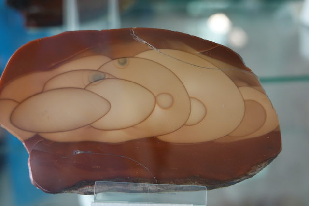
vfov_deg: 20.0
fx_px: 584
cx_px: 154
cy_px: 103
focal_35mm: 68
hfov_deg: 29.6
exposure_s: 1/80
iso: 500
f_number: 4
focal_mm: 24.84
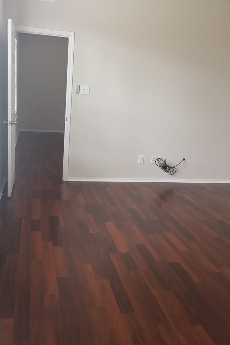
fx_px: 307
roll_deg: -4.3
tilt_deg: -11.9
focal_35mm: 32
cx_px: 95
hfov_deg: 41.0
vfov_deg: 58.7
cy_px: 166
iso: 64
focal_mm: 4.15
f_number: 2.2
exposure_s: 1/30
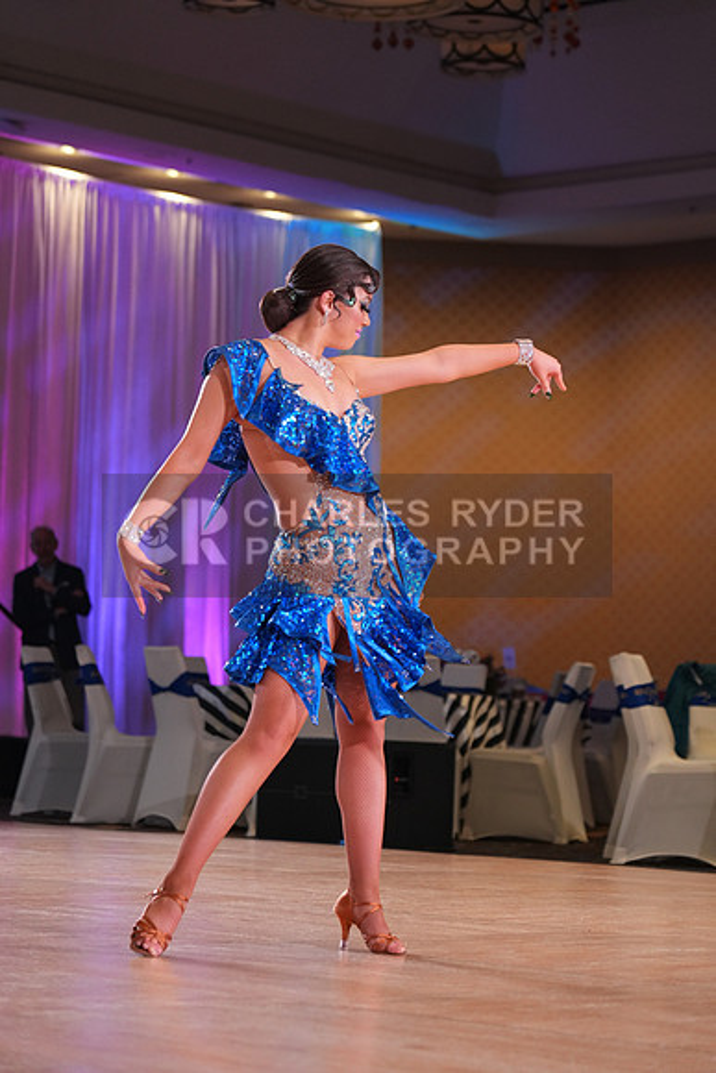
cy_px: 536
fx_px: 3041
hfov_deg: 13.4
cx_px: 358
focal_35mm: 102
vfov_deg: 20.0
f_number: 4
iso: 2500
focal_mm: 102
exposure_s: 1/400
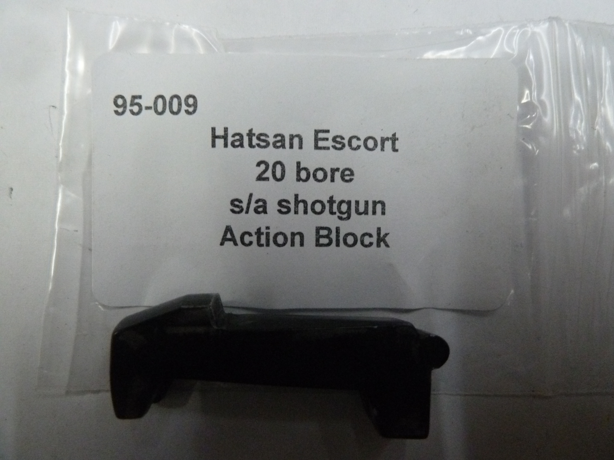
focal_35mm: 25
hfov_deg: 69.4
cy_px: 230
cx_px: 307
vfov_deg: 54.9
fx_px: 443
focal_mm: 4.1
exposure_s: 1/60
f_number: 3.3
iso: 640
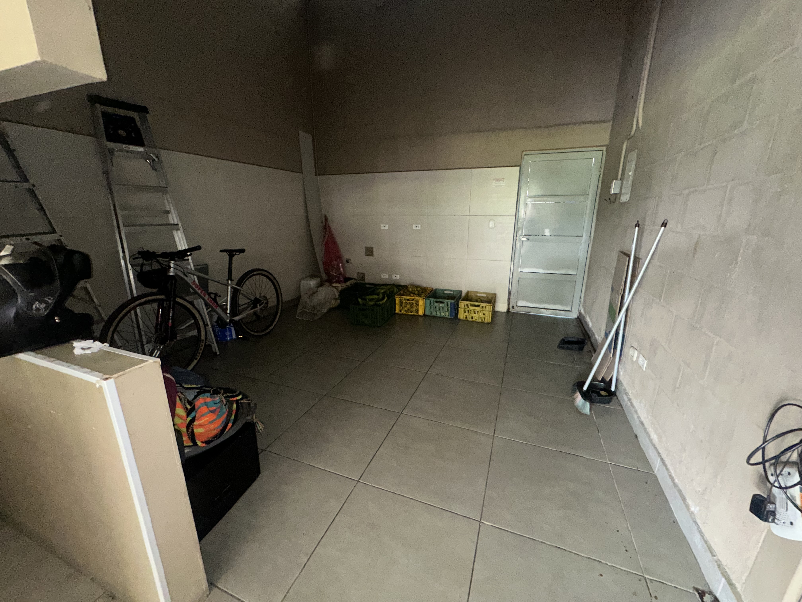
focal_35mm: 14
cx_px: 401
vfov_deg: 85.7
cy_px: 301
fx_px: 324
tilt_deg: -15.4
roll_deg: -0.4
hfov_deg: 102.1
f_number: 2.2
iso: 400
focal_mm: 2.22
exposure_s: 1/60
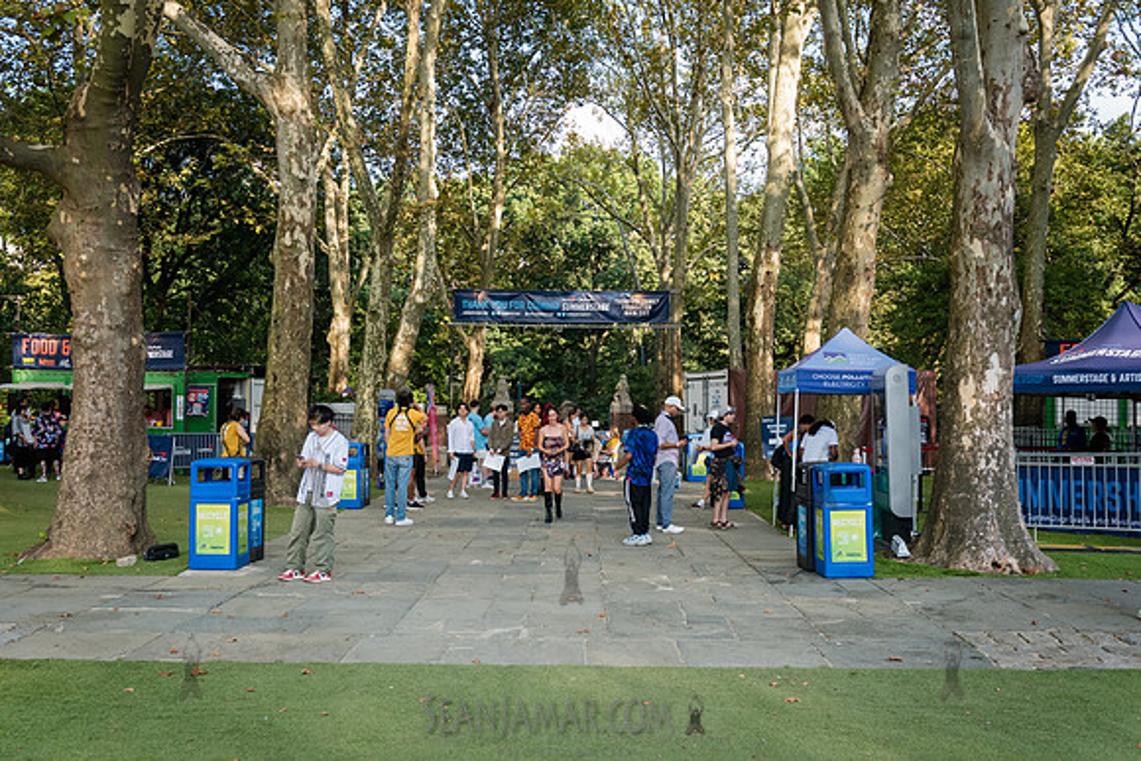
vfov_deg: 37.4
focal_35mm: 35
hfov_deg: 53.8
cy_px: 380
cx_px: 570
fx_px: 1124
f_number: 4
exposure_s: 1/1000
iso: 1000
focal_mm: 32
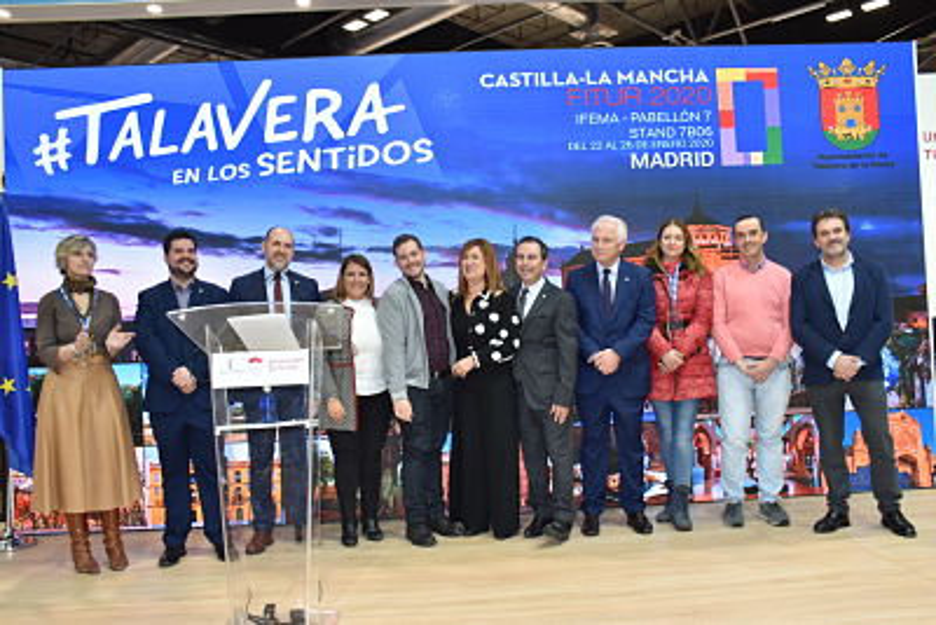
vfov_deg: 43.6
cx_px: 468
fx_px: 780
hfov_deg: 61.9
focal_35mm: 30
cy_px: 312
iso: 720
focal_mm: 20
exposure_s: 1/125
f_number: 5.6
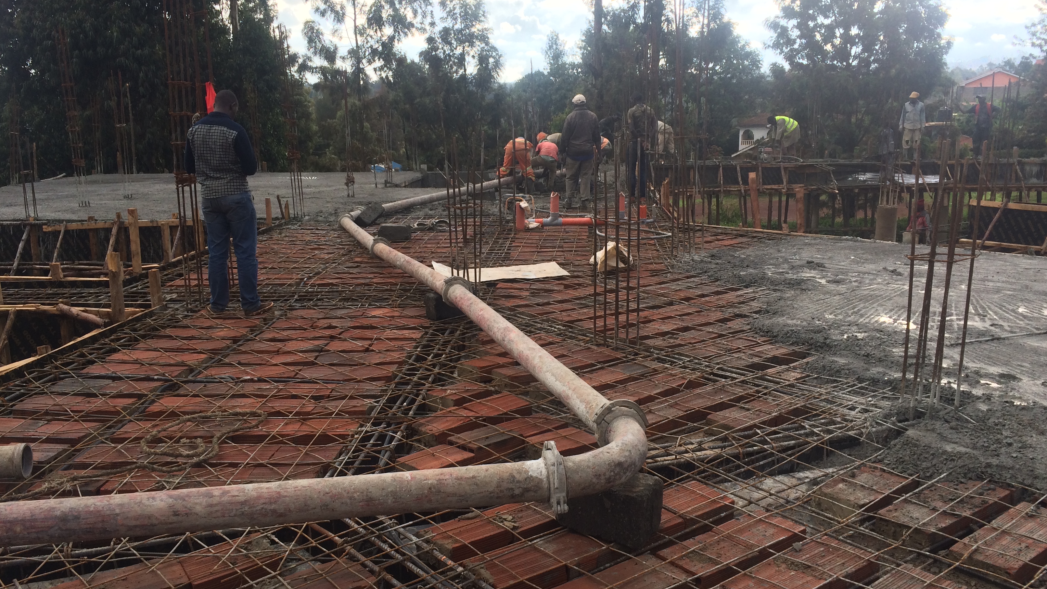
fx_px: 888
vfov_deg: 36.7
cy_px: 297
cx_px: 523
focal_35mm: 32
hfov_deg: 61.0
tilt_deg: -13.1
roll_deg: +1.0
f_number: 2.2
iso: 32
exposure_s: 1/746
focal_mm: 4.15
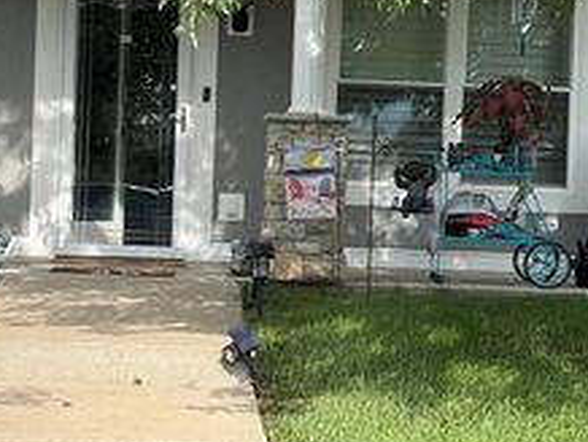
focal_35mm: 119
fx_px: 2024
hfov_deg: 16.5
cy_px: 125
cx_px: 356
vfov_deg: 12.4
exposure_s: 1/1175
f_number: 1.6
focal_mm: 5.96
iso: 32
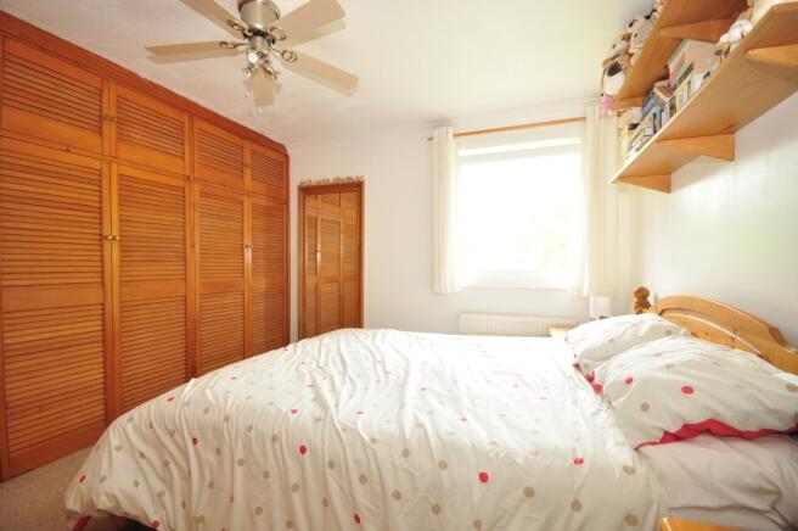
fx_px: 332
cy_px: 266
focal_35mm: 15
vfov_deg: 77.2
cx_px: 399
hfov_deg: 100.4
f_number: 6.3
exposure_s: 1/6
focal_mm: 10
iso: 200
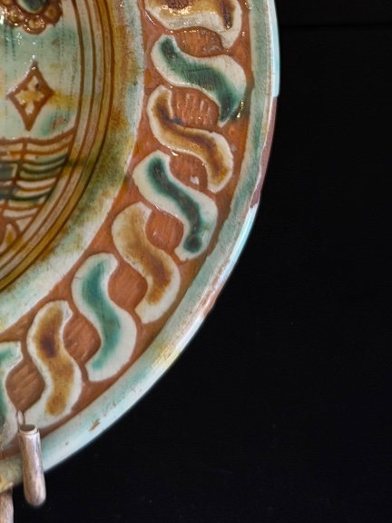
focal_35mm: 100
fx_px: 1510
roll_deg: -0.6
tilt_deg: -31.2
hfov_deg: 14.6
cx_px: 31
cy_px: 26
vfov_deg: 19.2
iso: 125
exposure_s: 1/50
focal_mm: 6.76
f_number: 1.78
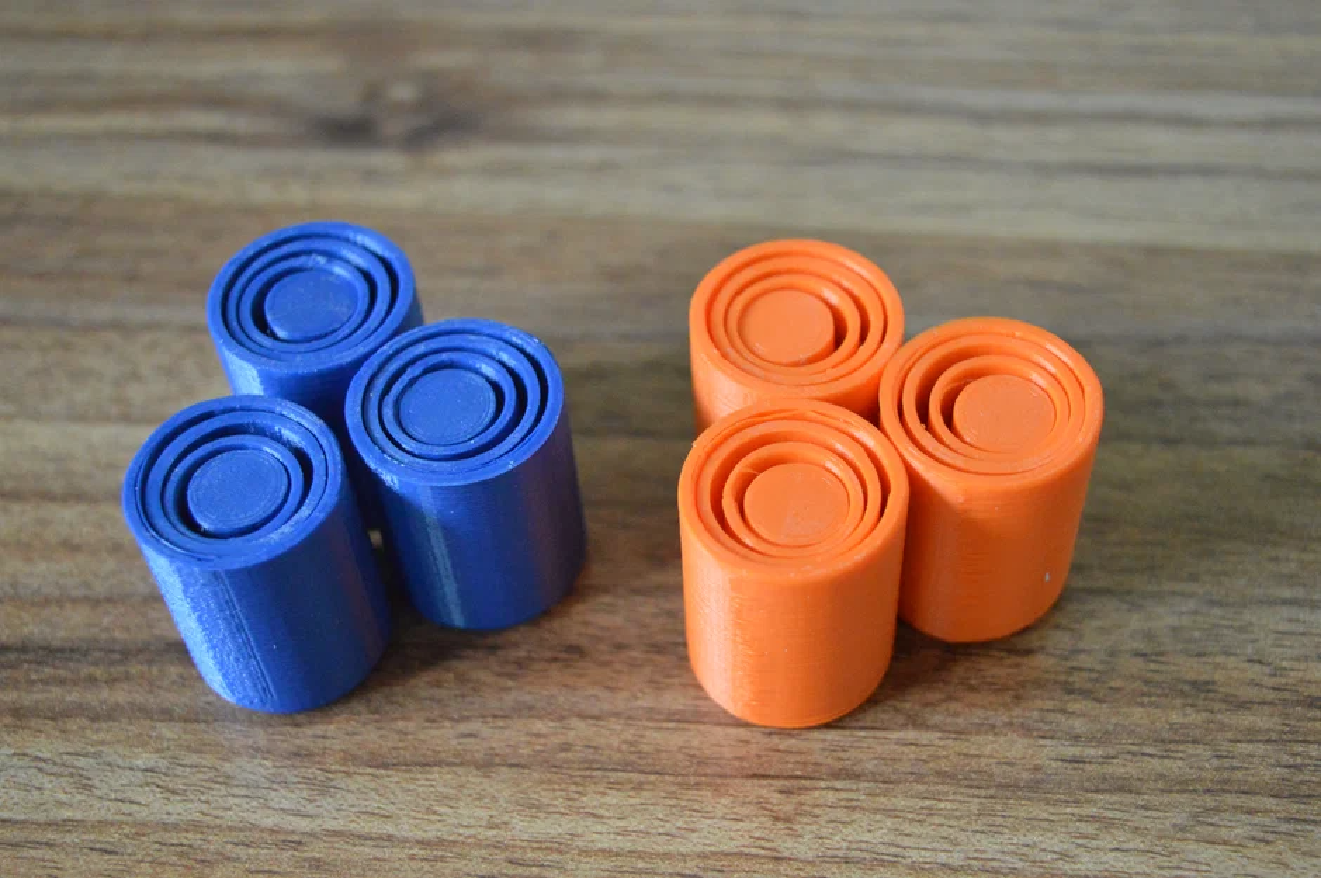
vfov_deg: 25.7
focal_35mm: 52
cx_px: 660
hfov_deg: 37.9
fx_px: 1925
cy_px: 439
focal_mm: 35
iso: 4500
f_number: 4.5
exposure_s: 1/100
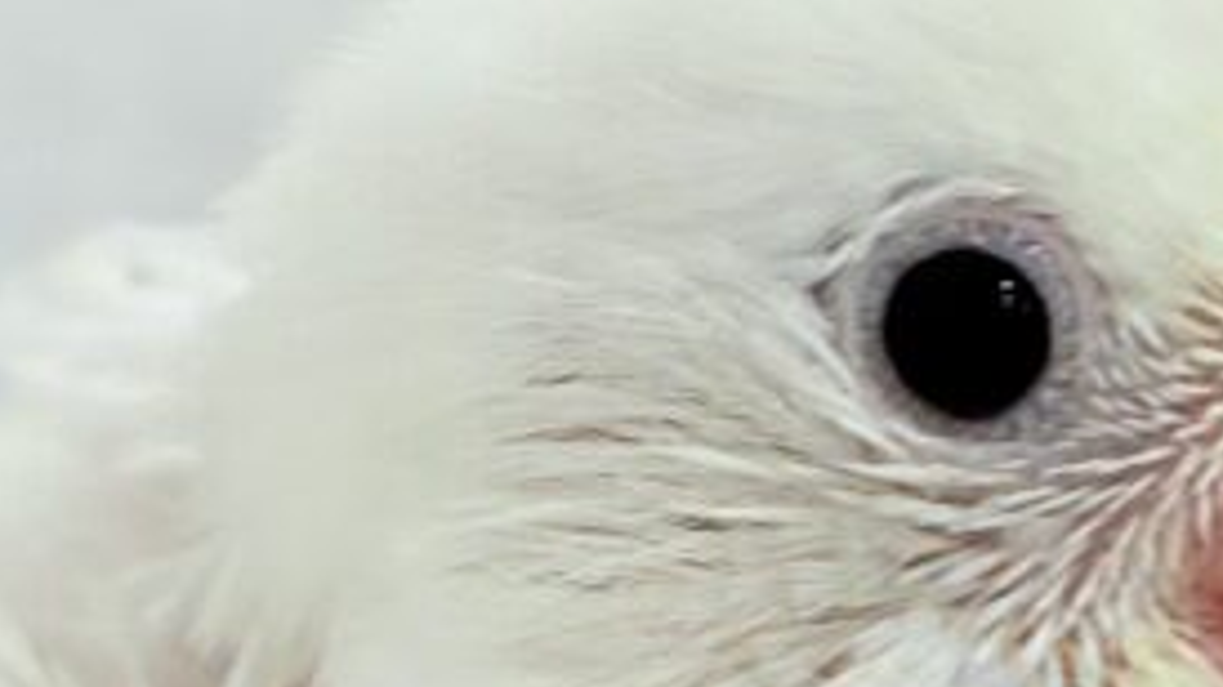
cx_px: 670
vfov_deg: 4.9
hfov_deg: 8.7
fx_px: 8041
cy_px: 361
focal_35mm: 248
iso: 50
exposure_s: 1/100
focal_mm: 5.96
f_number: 1.6
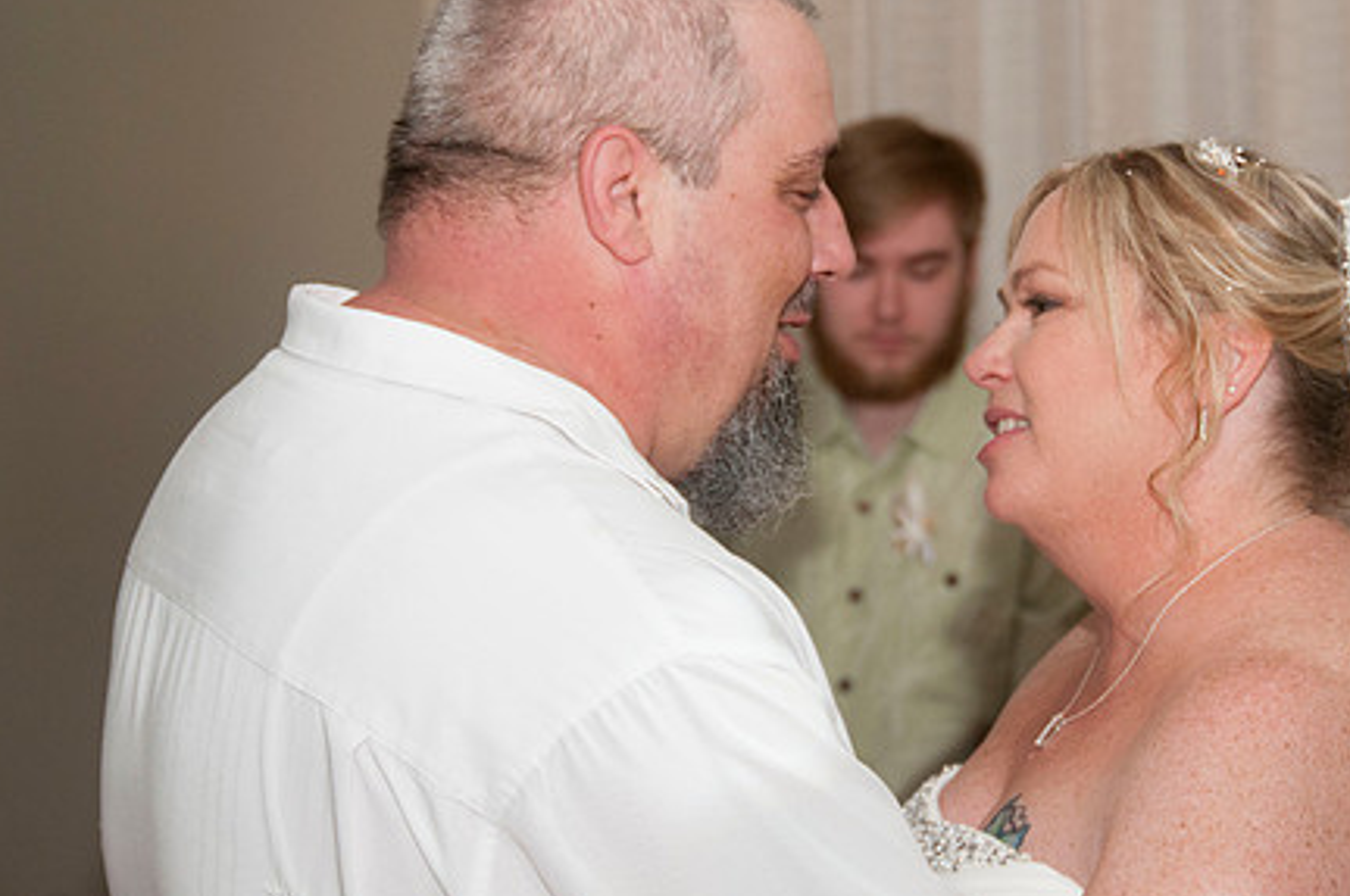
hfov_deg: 15.6
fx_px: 4907
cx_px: 844
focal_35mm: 131
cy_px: 370
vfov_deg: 10.4
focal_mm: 65
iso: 400
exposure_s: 1/250
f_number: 5.6
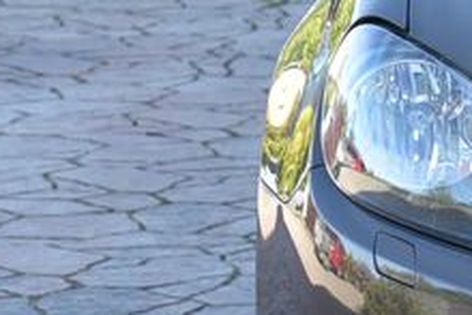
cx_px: 970
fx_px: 3791
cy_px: 81
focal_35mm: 289
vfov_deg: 4.8
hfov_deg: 6.9
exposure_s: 1/160
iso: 500
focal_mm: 62
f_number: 6.3
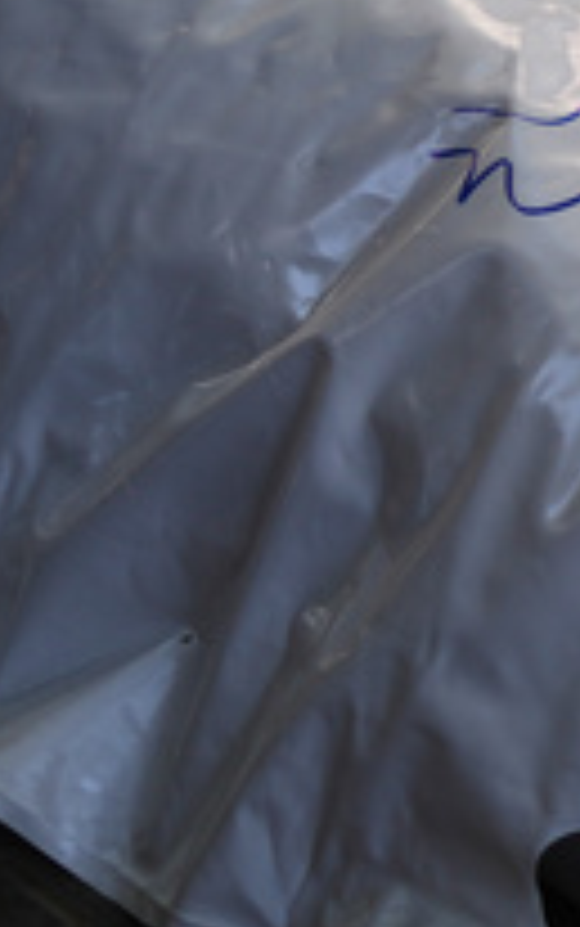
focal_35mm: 162
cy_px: -482
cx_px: 2095
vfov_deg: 12.3
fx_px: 4091
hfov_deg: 6.8
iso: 100
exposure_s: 1/200
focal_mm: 32
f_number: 4
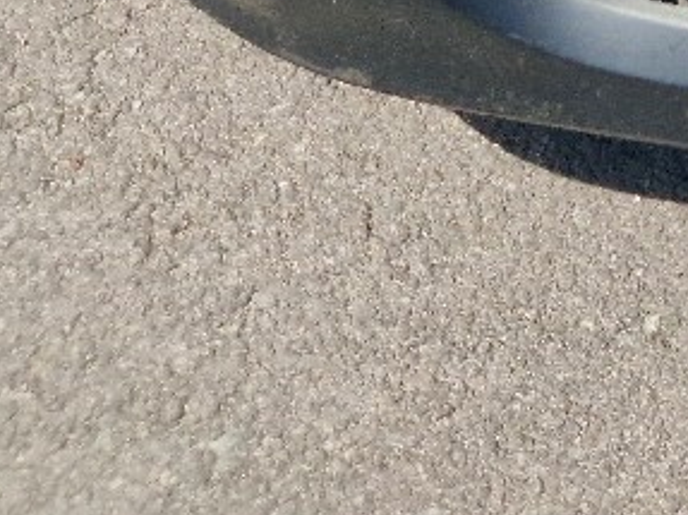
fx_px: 3060
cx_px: 1561
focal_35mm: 154
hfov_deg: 11.1
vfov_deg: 8.1
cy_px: -1073
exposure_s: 1/909
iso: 50
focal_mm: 5.4
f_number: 1.8
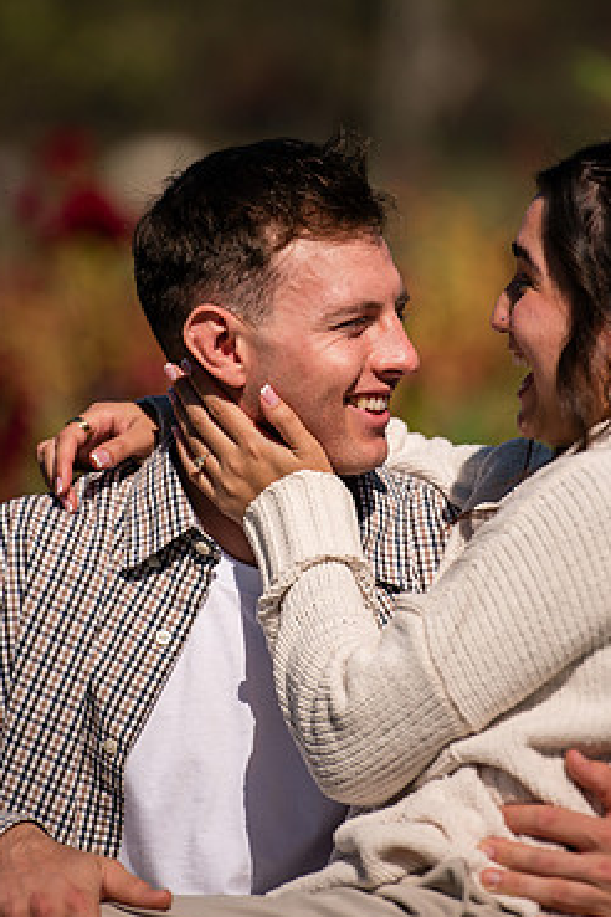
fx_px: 6211
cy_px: 378
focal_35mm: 244
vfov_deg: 8.4
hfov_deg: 5.6
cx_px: 298
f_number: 3.2
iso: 100
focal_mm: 200
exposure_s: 1/4000
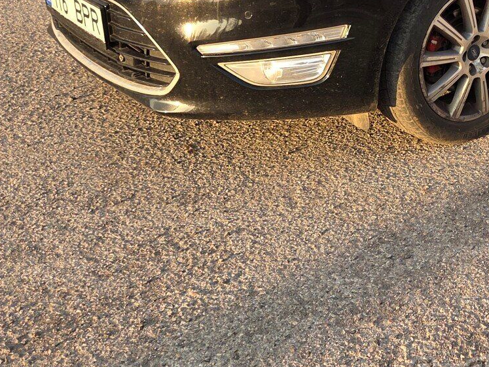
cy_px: -9
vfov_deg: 23.3
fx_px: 848
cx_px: 518
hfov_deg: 29.5
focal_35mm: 60
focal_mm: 5.4
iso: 40
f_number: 1.8
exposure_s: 1/180
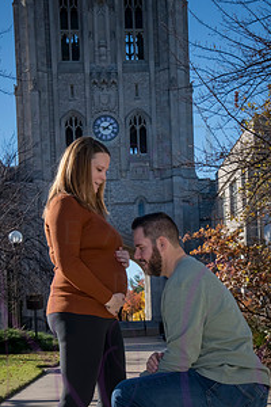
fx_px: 881
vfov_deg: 25.8
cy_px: 281
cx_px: 153
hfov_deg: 17.5
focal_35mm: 78
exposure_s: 1/160
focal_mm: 52
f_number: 20
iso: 640
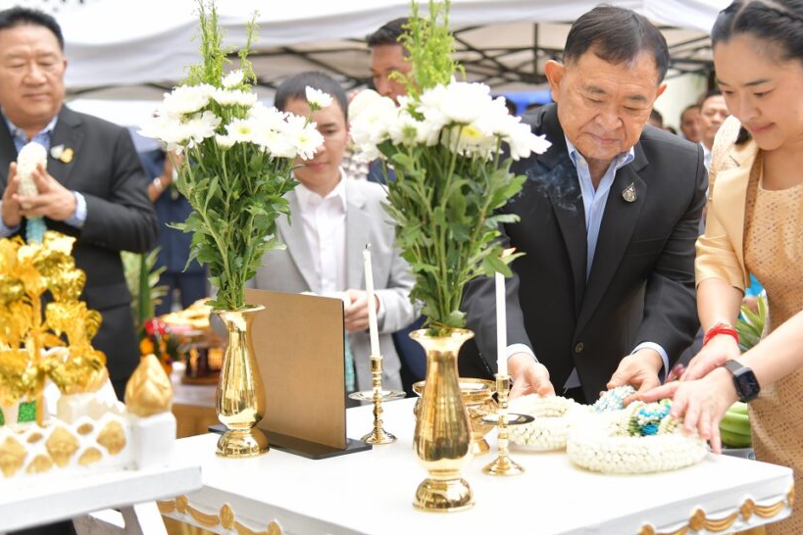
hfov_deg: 33.3
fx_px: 1338
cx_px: 475
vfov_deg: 22.6
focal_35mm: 60
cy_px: 223
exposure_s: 1/250
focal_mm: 48
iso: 80
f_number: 4
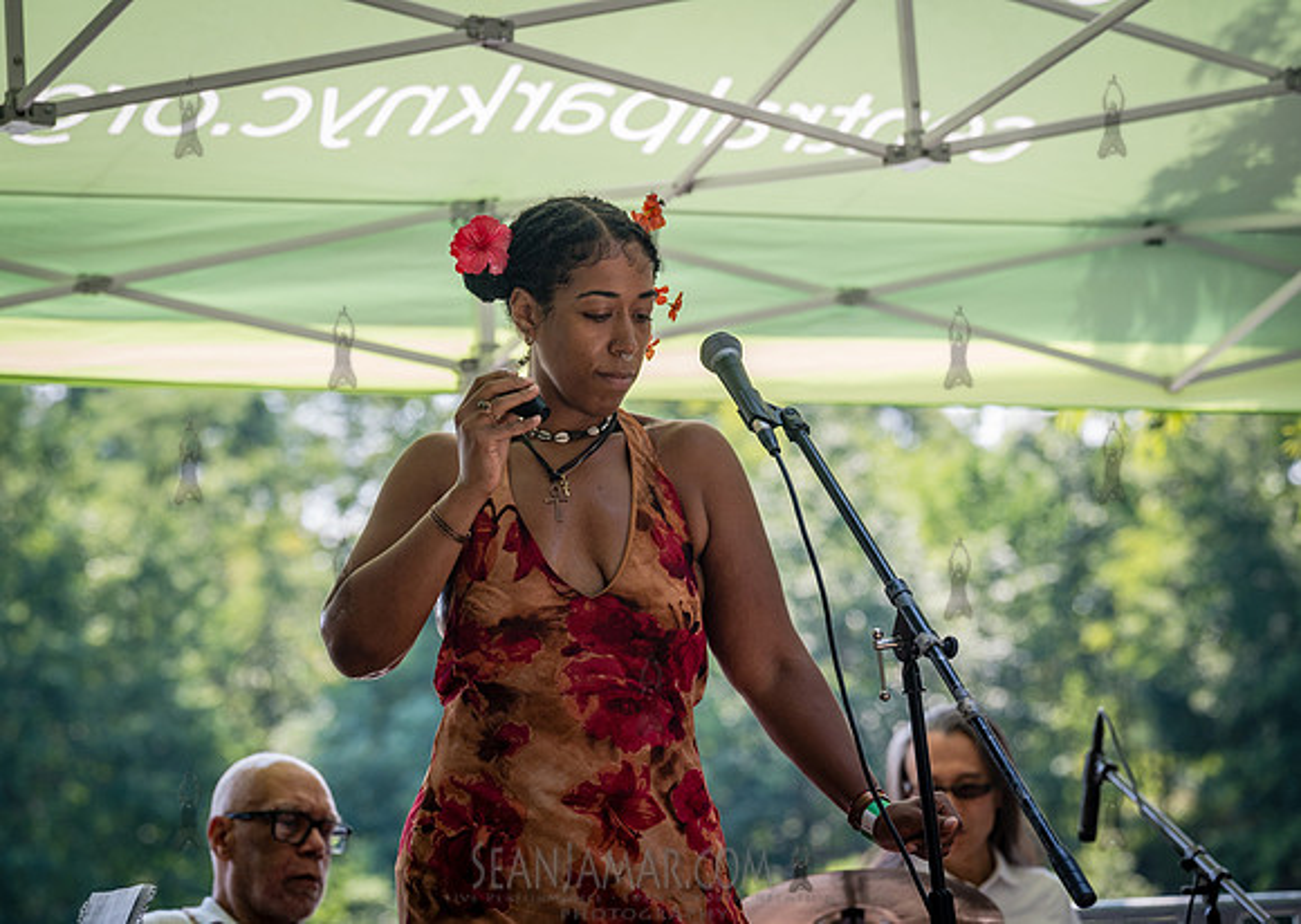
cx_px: 591
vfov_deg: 11.4
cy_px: 434
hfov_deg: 16.0
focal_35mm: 125
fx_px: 4625
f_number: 4.5
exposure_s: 1/640
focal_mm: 113
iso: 640
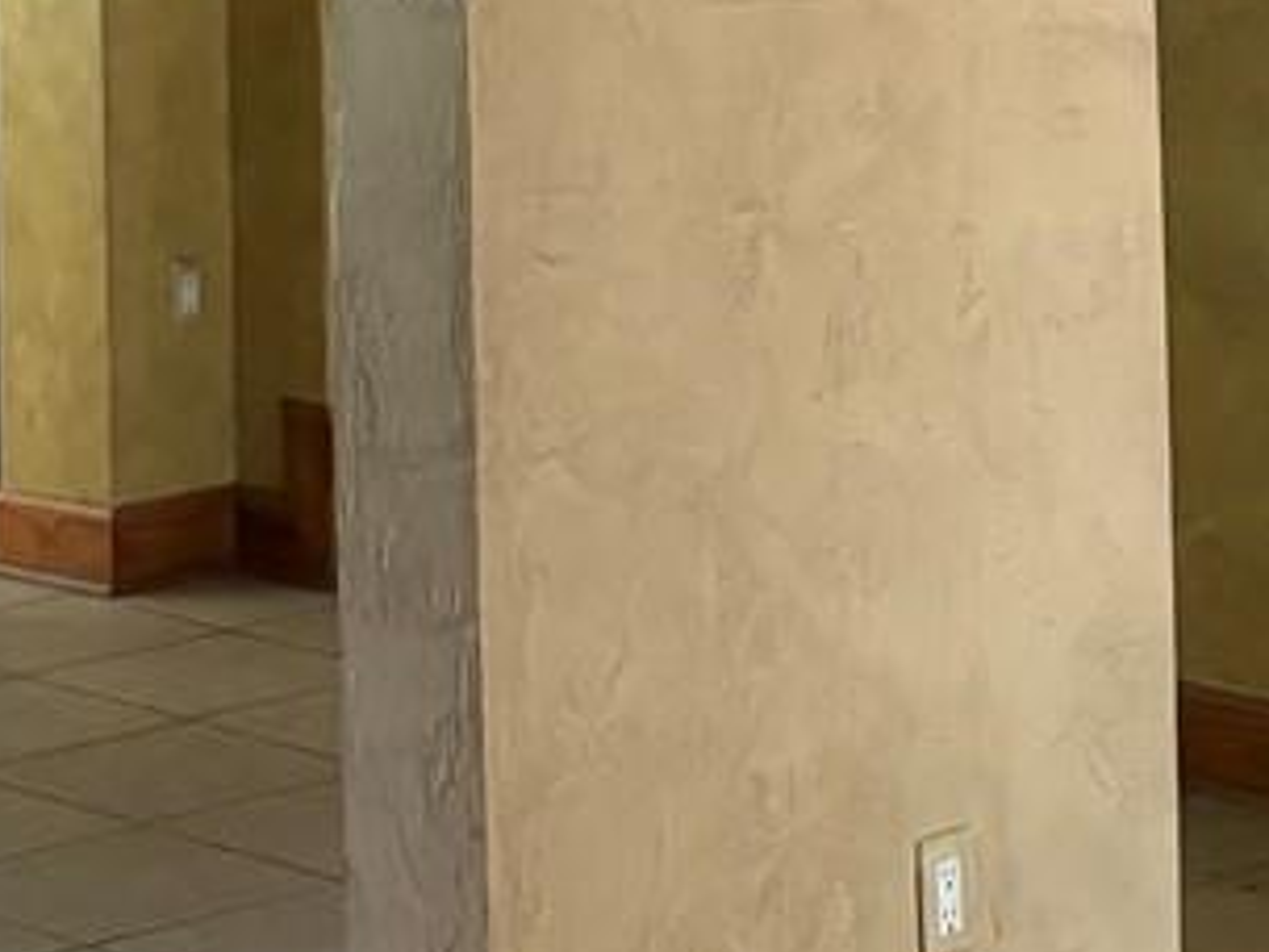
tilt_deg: +0.9
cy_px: -555
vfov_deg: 10.4
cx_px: 555
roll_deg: +1.5
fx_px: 5022
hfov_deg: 14.4
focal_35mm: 137
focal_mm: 5.96
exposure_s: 1/60
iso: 250
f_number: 1.6
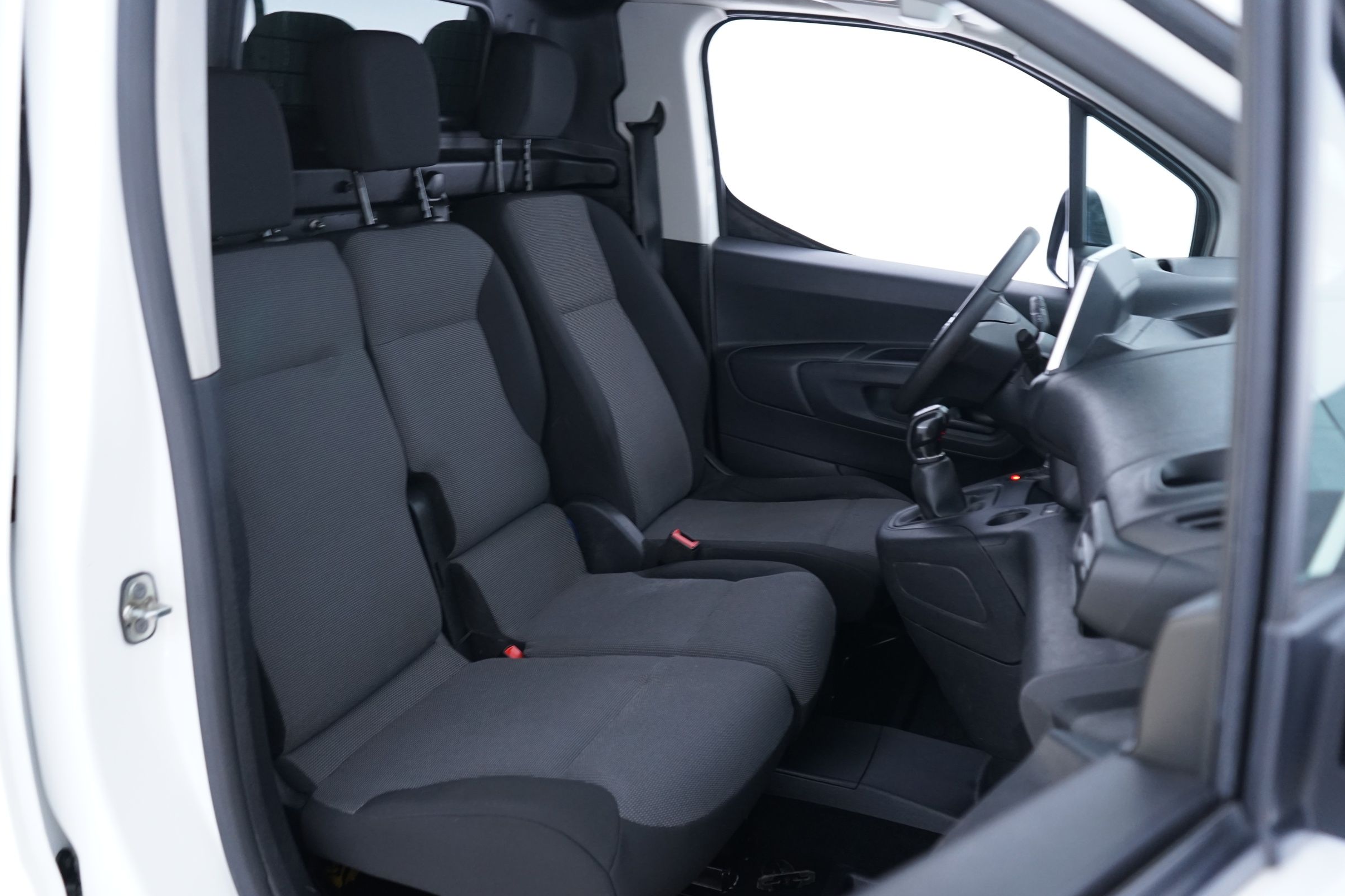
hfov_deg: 61.9
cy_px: 444
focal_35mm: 30
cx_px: 692
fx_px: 1121
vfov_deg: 43.6
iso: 1250
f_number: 3.5
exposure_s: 1/13
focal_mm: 29
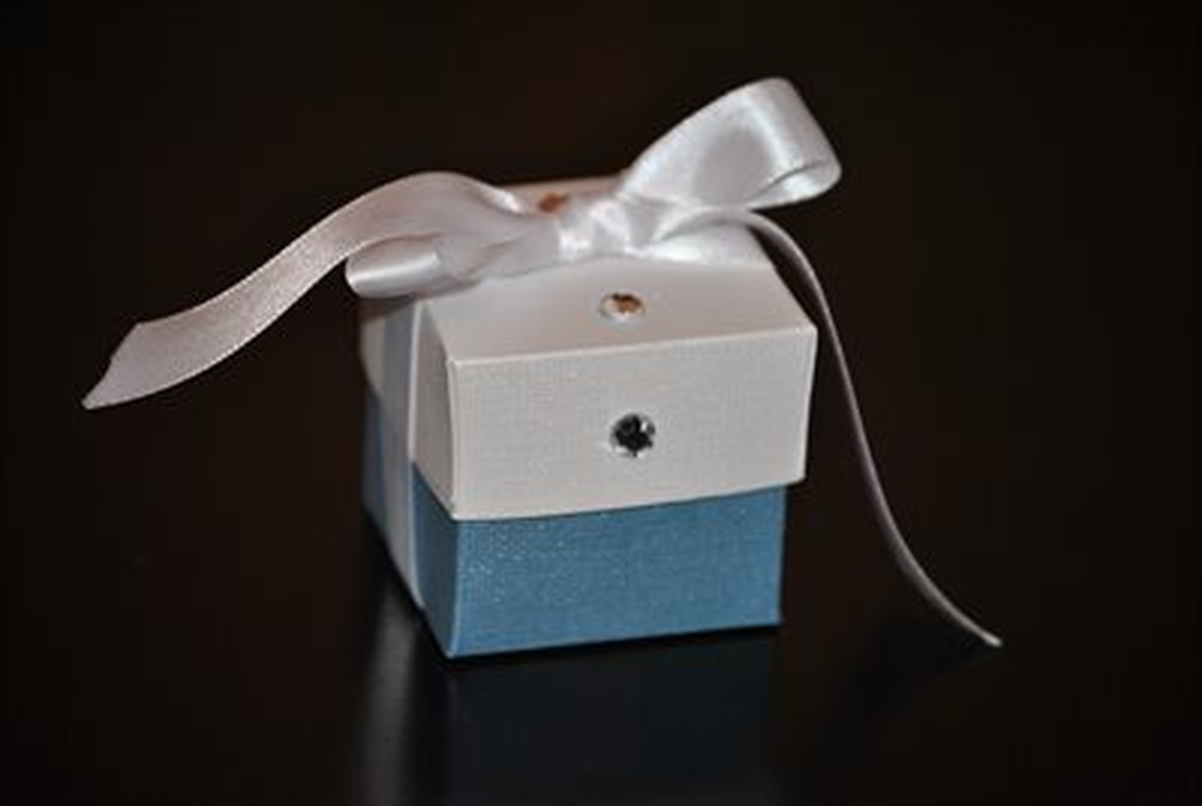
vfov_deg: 9.2
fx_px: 5016
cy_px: 403
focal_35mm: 150
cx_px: 601
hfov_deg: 13.7
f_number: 4.8
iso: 200
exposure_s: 1/60
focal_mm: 100
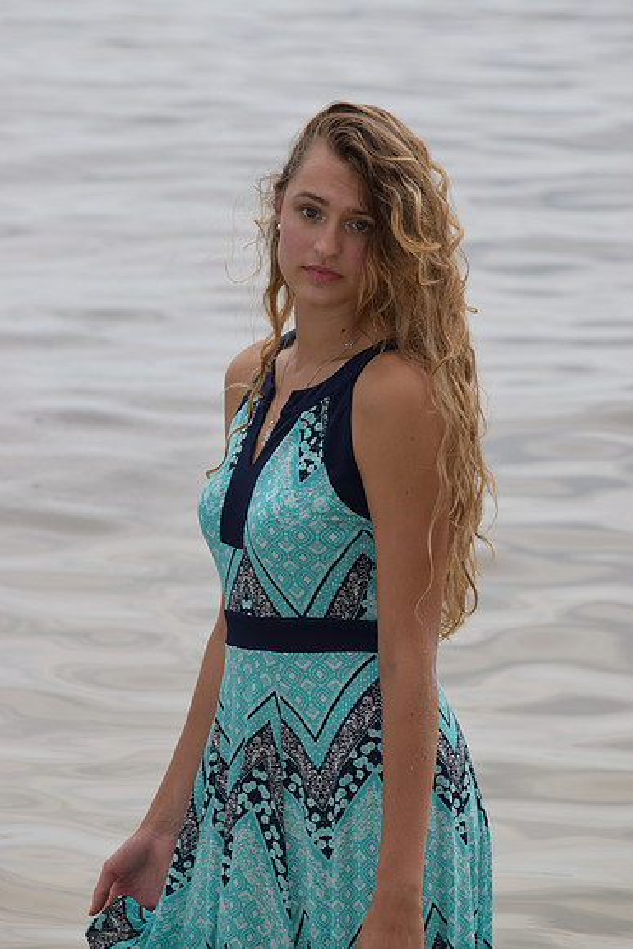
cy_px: 475
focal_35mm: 219
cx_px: 316
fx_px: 5759
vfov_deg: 9.4
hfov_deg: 6.3
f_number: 7.1
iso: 100
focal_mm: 145
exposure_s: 1/200
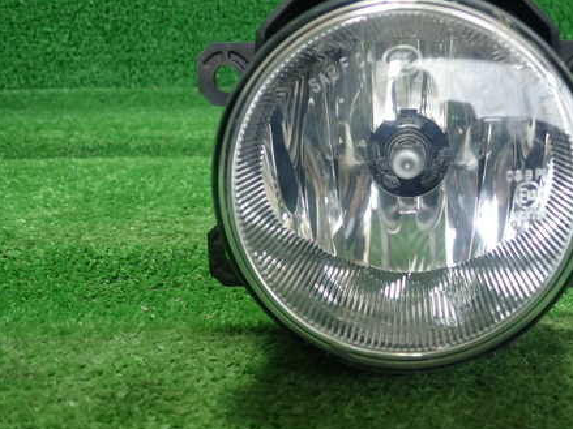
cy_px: 209
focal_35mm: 41
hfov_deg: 45.0
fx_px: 678
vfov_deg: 35.1
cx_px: 386
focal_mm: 5.5
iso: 320
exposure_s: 1/125
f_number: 2.3
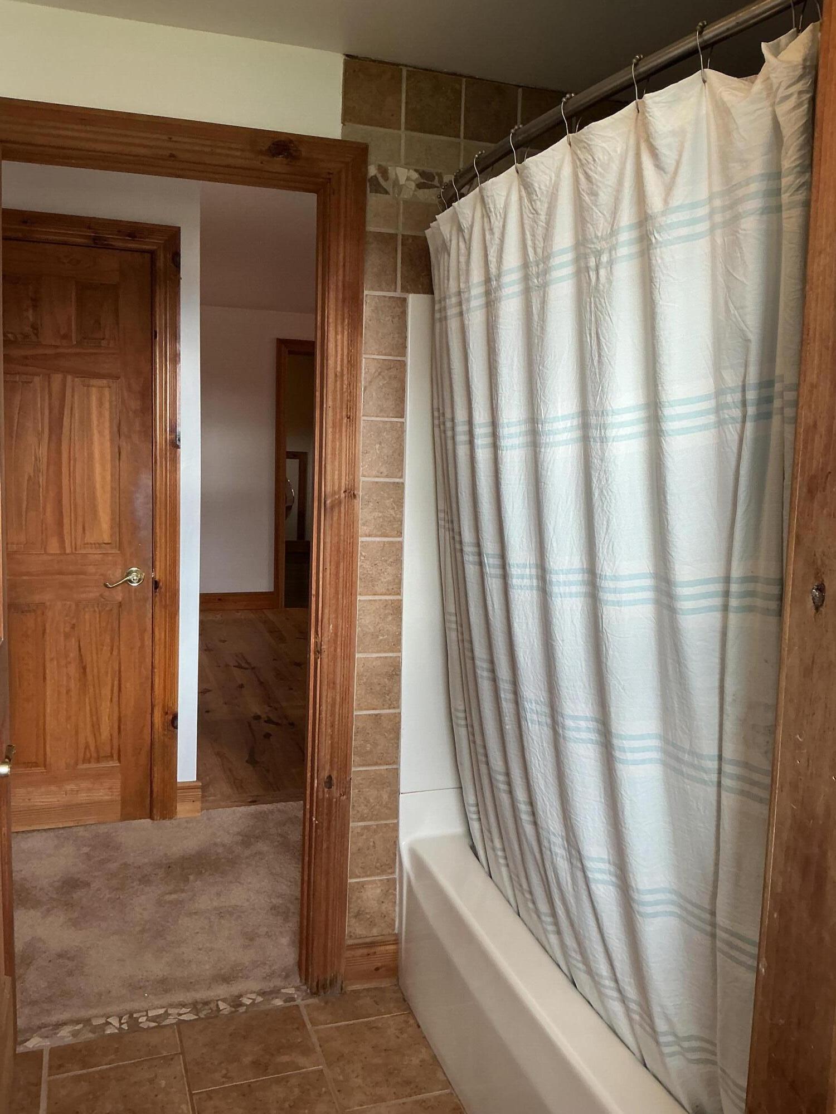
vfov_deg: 61.7
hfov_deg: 48.2
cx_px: 418
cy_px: 557
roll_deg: -2.0
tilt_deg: -6.9
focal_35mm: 29
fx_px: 934
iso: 50
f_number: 1.8
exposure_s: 1/60
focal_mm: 3
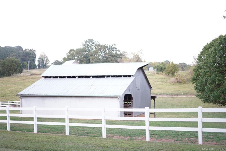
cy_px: 76
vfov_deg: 27.0
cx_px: 113
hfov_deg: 39.6
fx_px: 314
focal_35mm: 50
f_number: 1.8
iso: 250
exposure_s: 1/50
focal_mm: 50
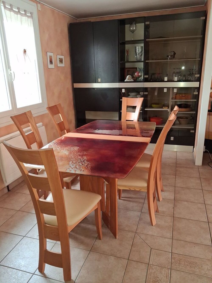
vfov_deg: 65.3
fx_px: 220
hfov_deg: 51.4
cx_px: 106
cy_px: 142
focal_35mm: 27
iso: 400
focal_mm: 4
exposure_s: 1/50
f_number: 1.8
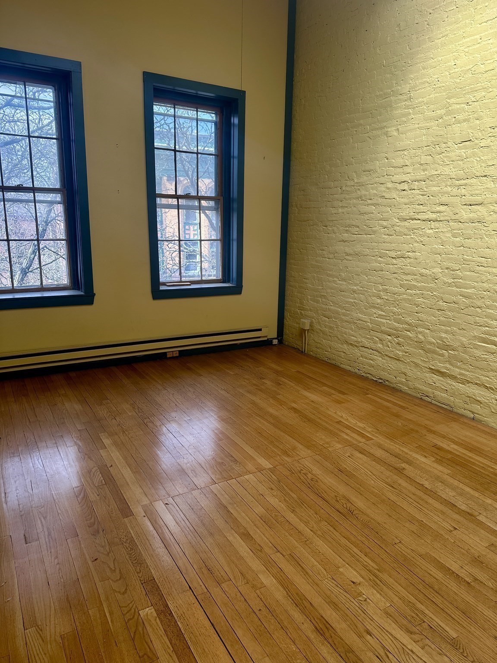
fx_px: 459
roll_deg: -1.4
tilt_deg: -12.5
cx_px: 248
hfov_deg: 56.8
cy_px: 332
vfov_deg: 71.6
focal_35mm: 24
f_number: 1.78
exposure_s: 1/393
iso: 80
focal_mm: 6.86
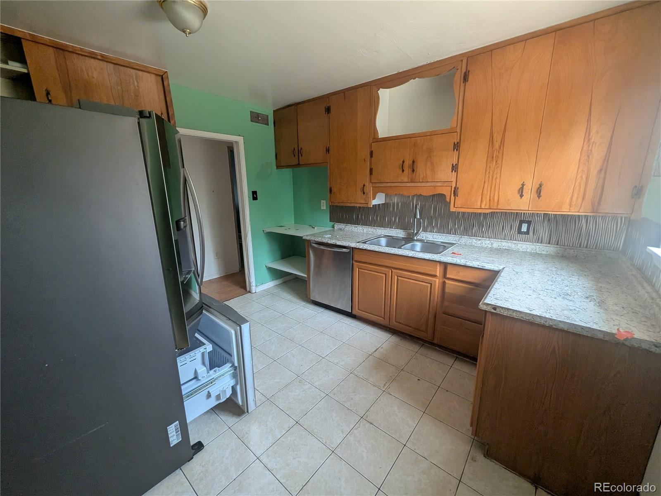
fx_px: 248
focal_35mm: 13
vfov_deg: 89.9
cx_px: 330
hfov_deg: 106.2
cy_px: 248
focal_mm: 1.54
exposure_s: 1/72
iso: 212
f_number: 2.2
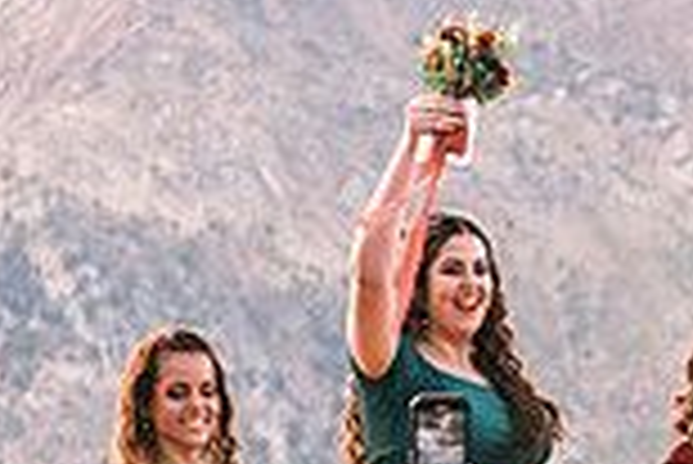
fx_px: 5453
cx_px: 922
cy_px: 615
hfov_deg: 7.2
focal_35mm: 283
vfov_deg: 4.8
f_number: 2.8
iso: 400
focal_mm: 50
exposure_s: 1/800
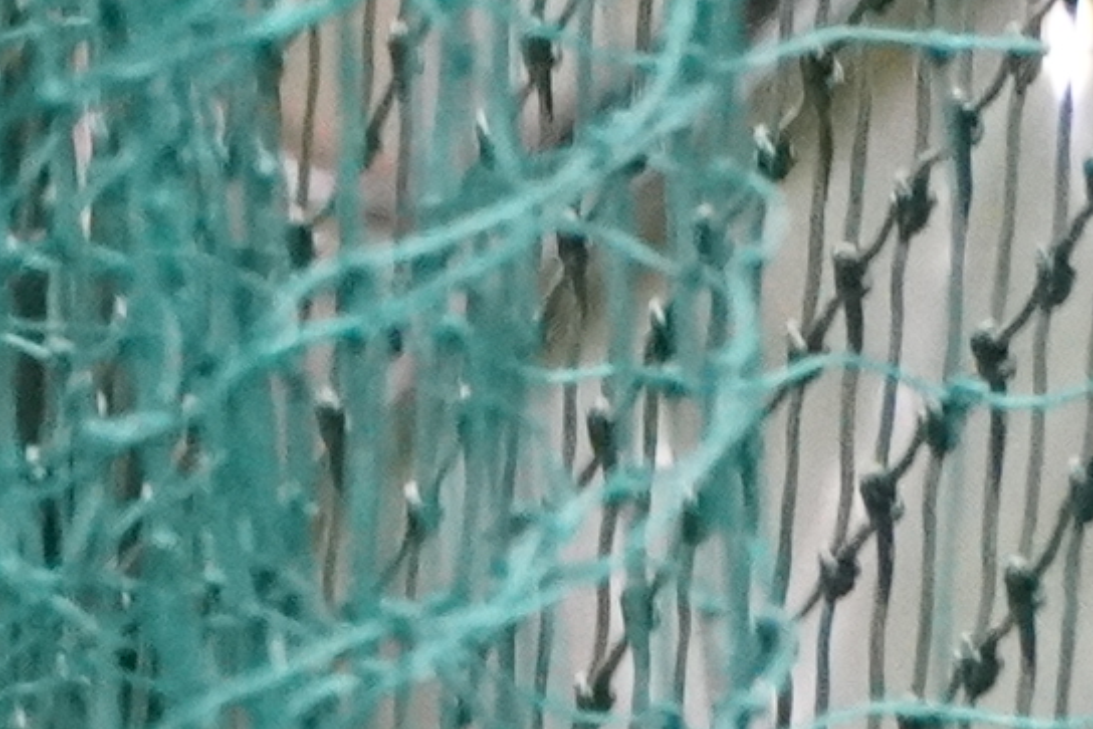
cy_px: 1097
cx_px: -2168
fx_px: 42636
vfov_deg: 1.0
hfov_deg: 1.5
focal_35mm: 1404
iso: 6400
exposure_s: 1/90
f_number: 5.6
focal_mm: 120
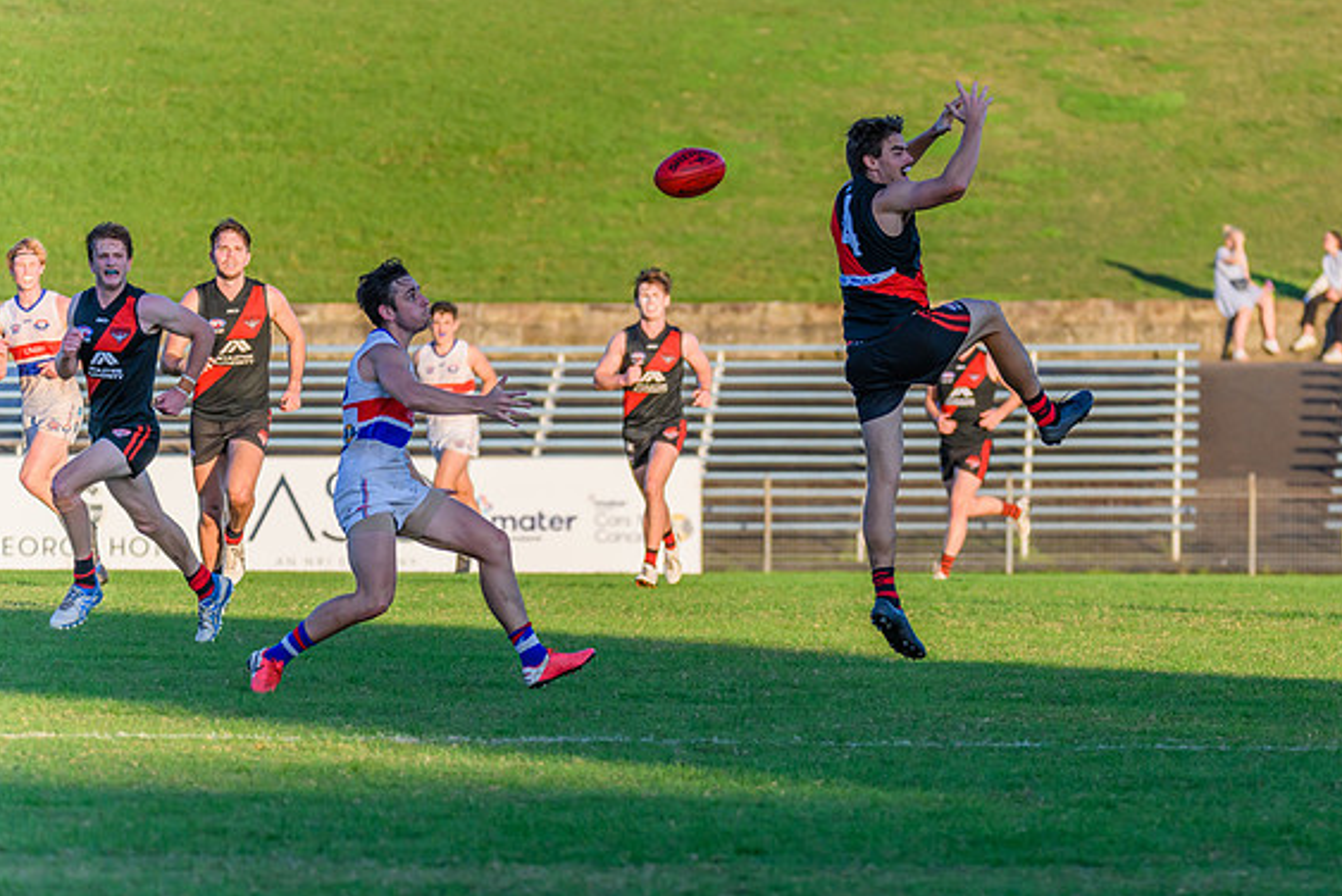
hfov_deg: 5.9
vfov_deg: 4.0
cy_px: 440
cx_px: 915
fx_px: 12979
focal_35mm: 348
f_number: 5.6
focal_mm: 250
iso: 800
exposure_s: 1/1600
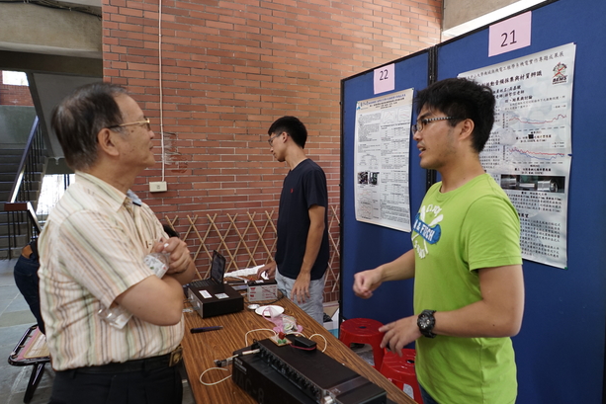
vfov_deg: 53.1
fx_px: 404
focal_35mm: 24
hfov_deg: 73.7
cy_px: 187
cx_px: 316
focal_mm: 21
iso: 800
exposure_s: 1/60
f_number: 3.2
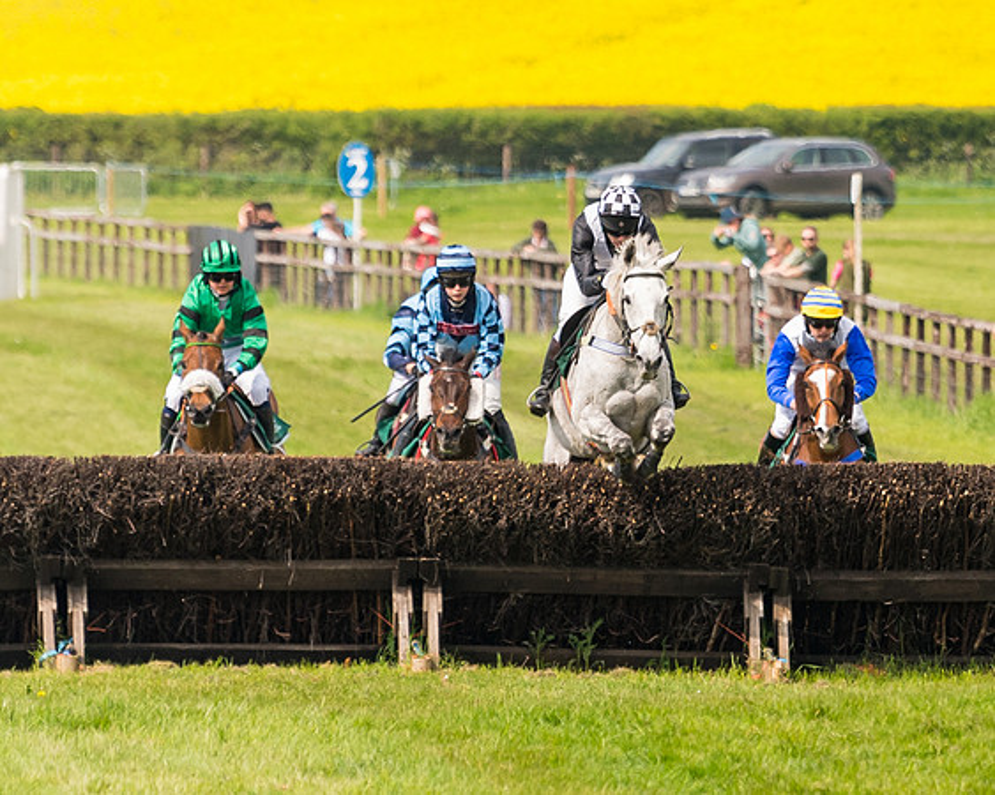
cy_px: 354
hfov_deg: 2.8
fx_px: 20605
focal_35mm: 700
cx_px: 888
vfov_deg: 2.2
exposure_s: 1/2500
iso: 400
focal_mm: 200
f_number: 4
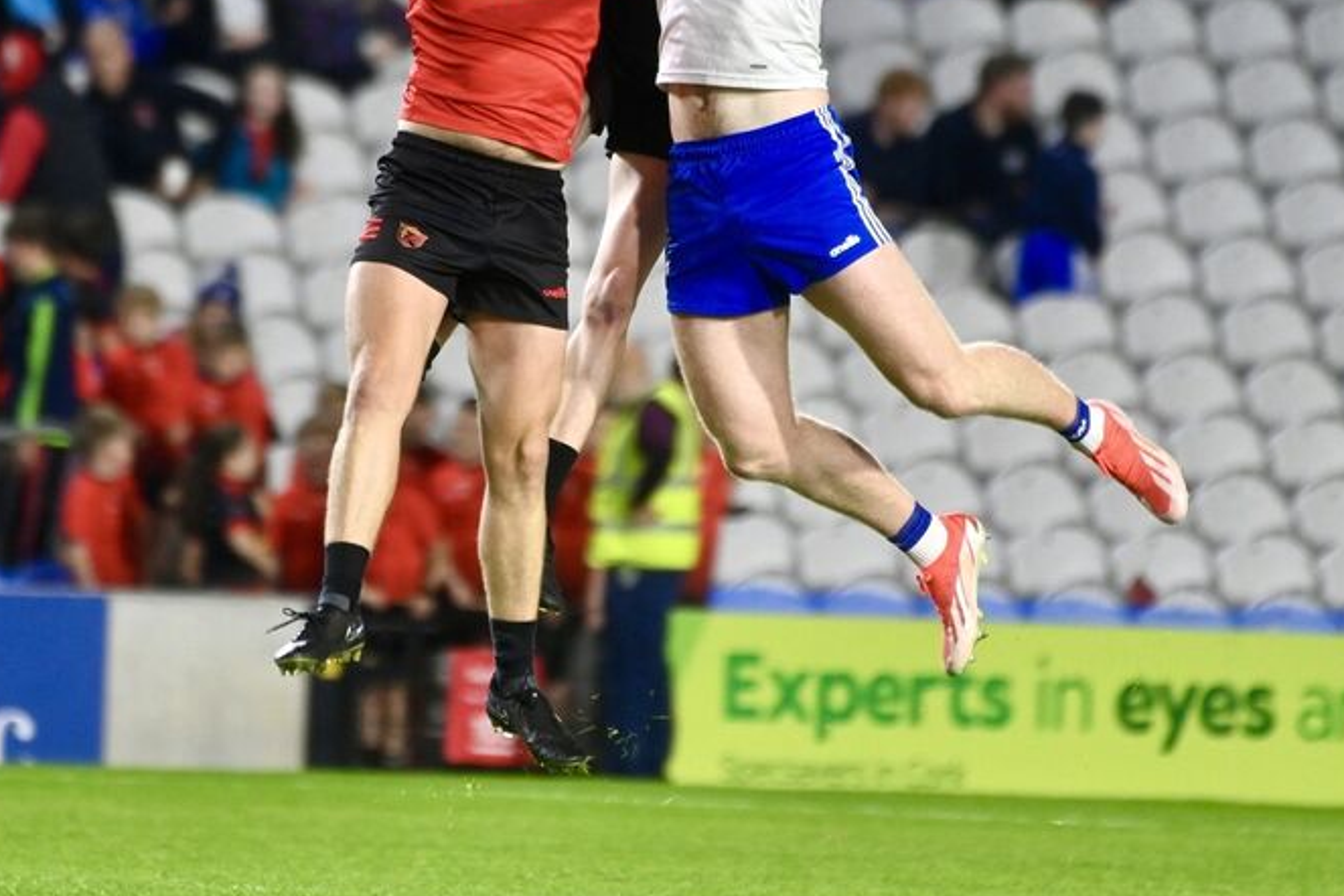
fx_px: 33784
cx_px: 507
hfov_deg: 2.3
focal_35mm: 905
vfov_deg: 1.5
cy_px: 170
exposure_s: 1/500
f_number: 5.6
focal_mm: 500
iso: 4000
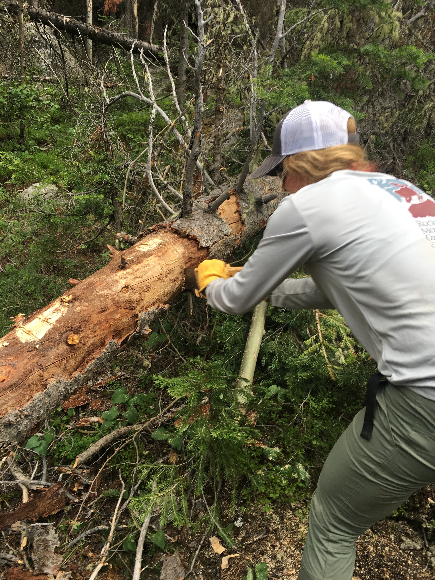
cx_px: 218
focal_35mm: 29
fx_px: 486
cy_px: 290
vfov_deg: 61.7
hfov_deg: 48.2
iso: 25
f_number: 2.2
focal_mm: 4.15
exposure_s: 1/130
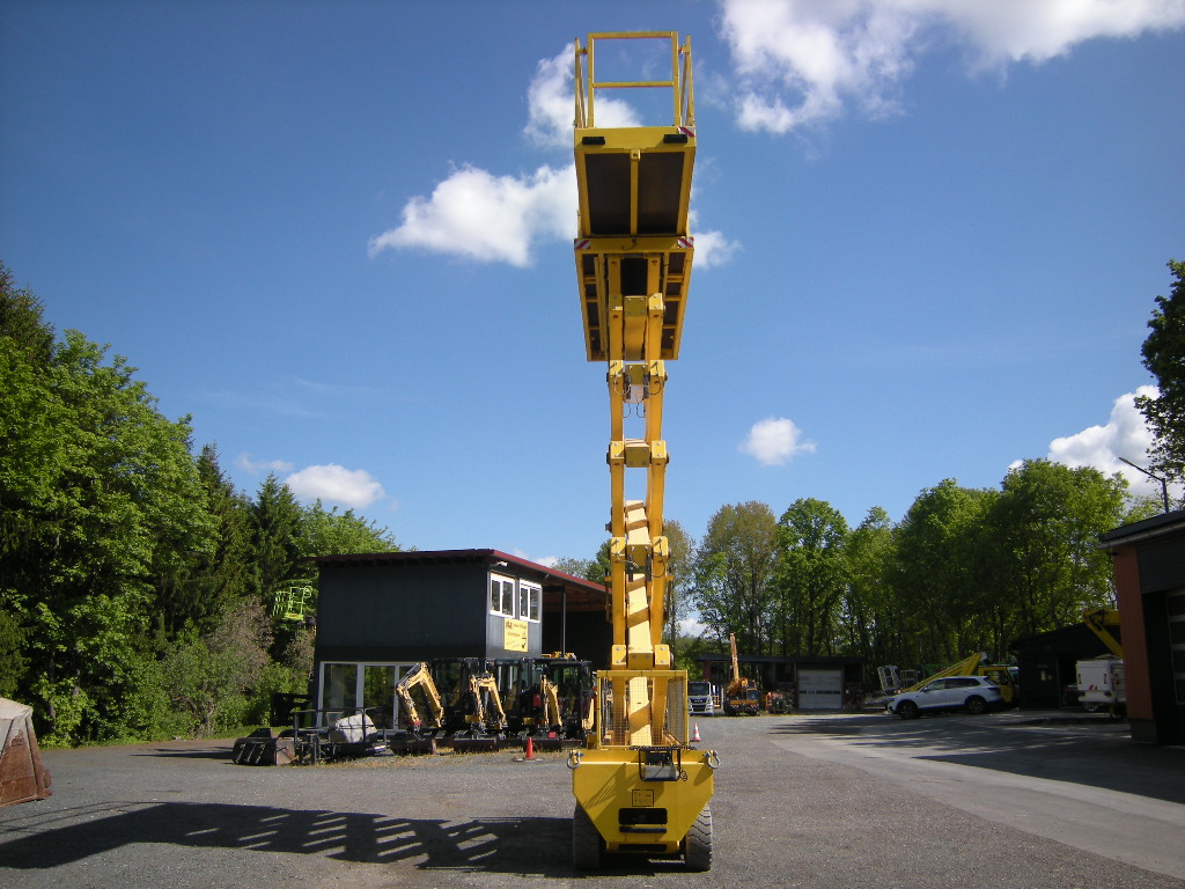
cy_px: 444
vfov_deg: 49.7
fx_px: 959
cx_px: 592
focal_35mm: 28
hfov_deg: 63.4
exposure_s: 1/270
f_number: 5.6
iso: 64
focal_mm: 4.7
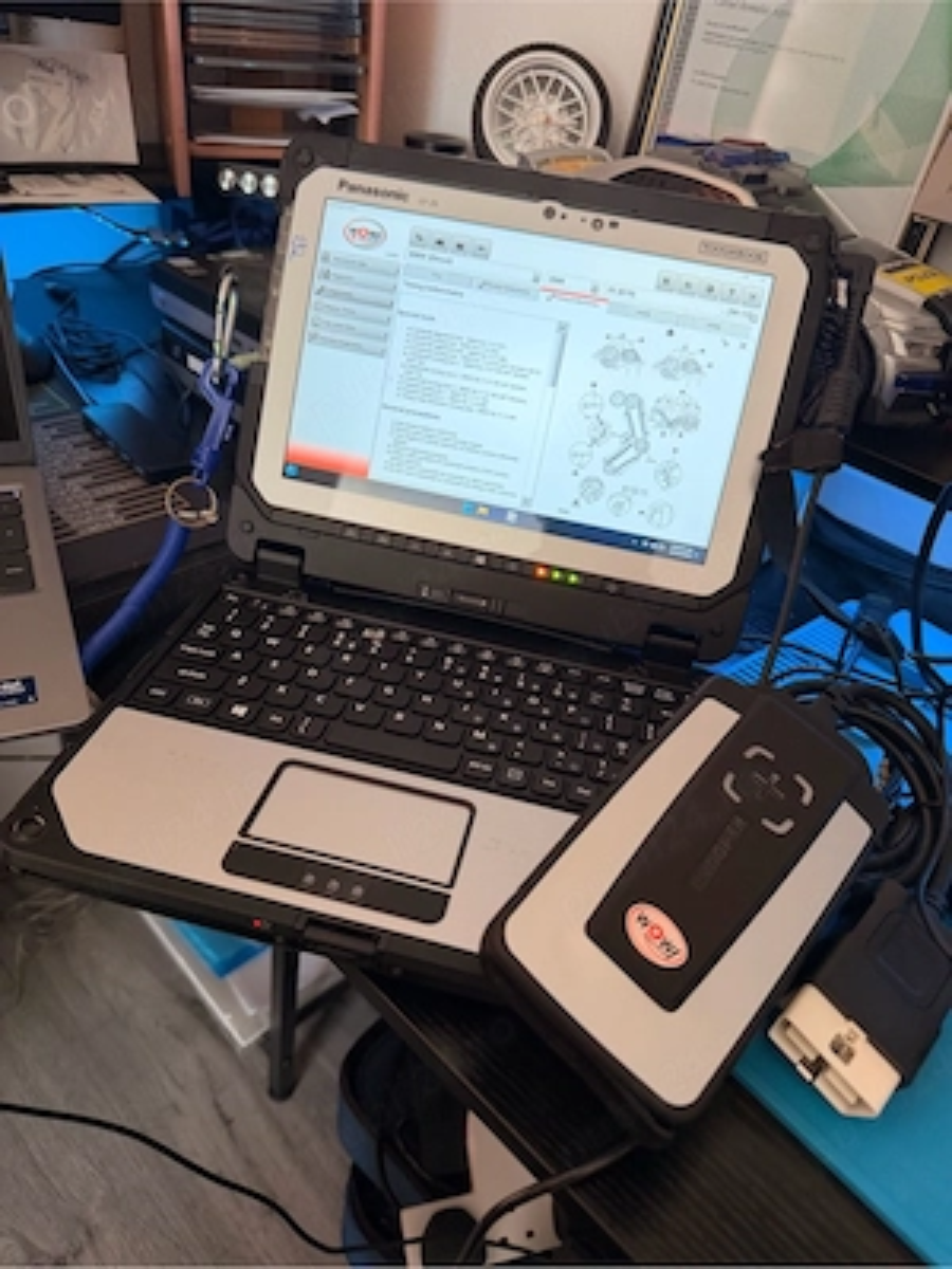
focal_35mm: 24
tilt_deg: -36.0
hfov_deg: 56.8
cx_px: 476
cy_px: 634
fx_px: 880
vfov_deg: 71.6
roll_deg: -10.8
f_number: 1.78
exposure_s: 1/105
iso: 200
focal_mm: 6.76
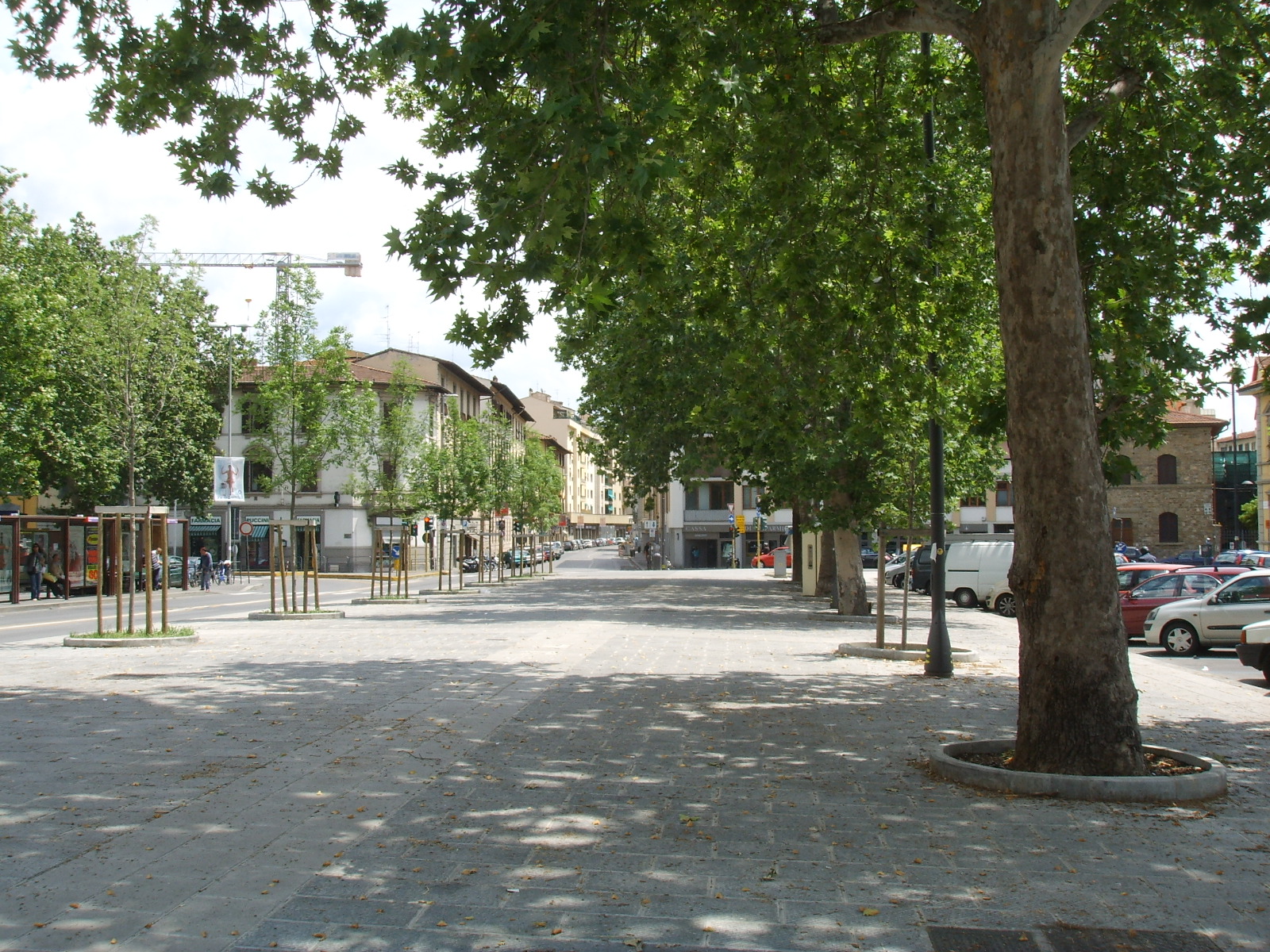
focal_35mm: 39
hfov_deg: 47.9
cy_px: 476
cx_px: 635
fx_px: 1431
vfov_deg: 36.8
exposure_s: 1/180
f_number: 6.3
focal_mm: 6.6
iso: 50
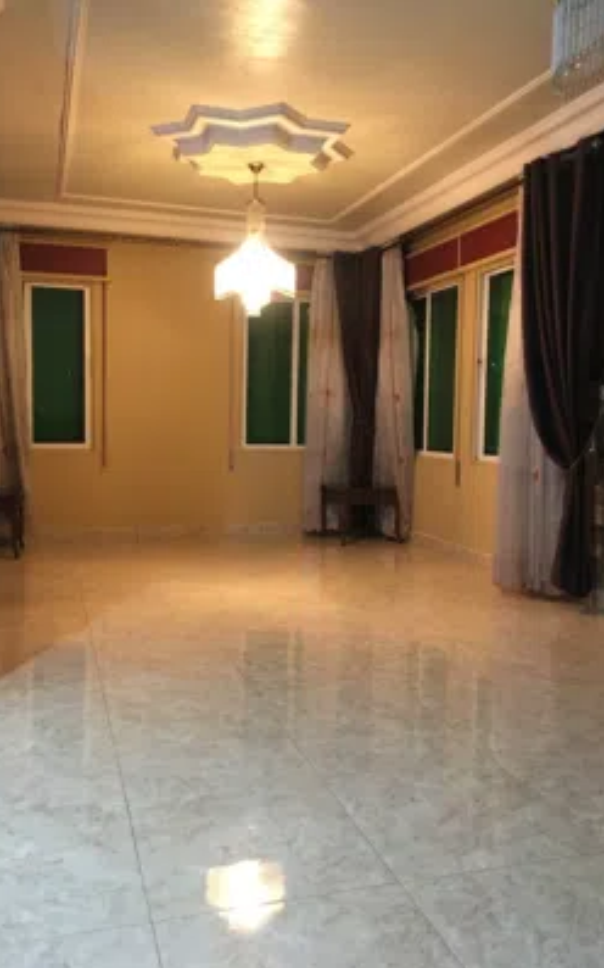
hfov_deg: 40.6
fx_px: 817
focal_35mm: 31
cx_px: 283
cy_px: 485
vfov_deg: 61.2
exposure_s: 1/8
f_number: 2.2
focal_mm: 4.15
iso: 100
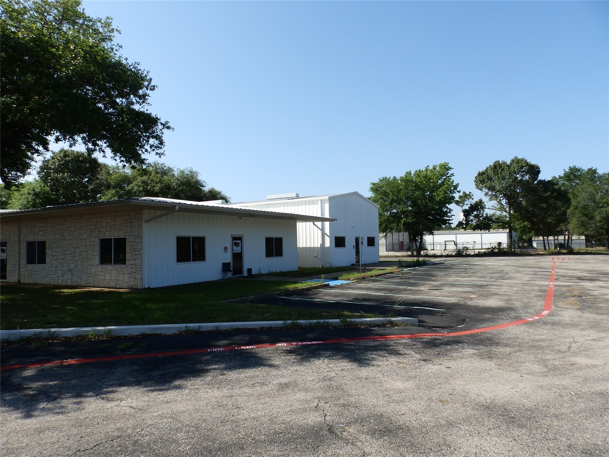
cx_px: 304
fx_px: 387
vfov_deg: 61.1
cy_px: 228
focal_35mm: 22
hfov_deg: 76.4
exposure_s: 1/500
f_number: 4.5
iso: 80
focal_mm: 4
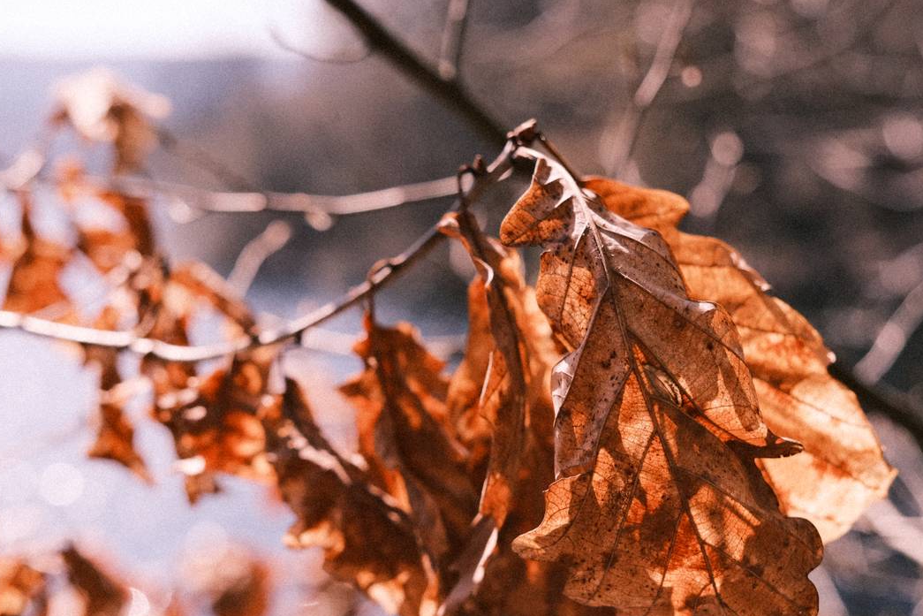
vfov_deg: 18.1
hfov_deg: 27.0
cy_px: 441
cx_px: 389
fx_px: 1923
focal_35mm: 75
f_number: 4
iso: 640
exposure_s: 1/2400
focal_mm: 32.5
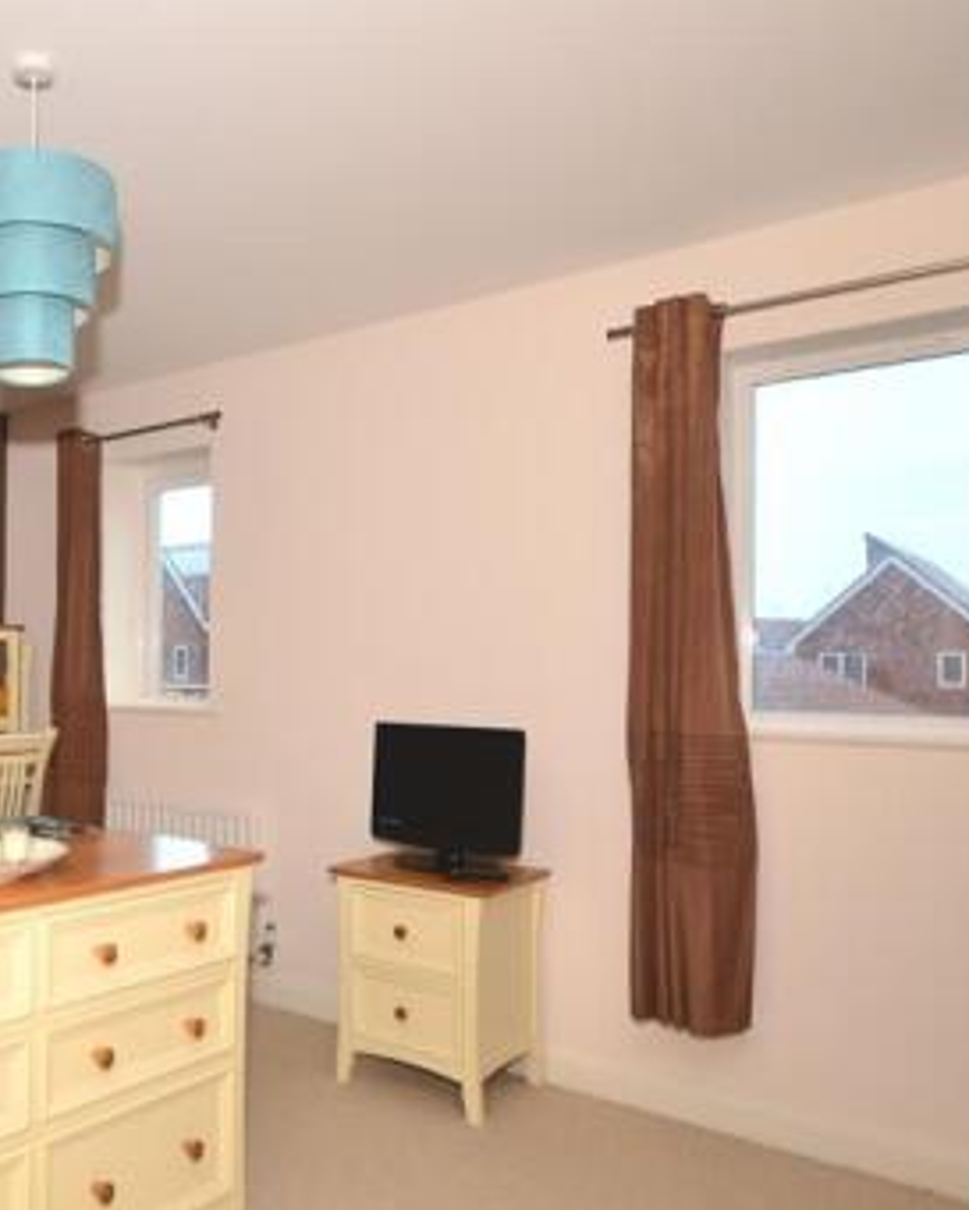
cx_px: 25
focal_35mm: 27
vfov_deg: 63.8
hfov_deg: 45.8
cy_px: 678
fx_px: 967
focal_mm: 10
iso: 100
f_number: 4
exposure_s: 1/20
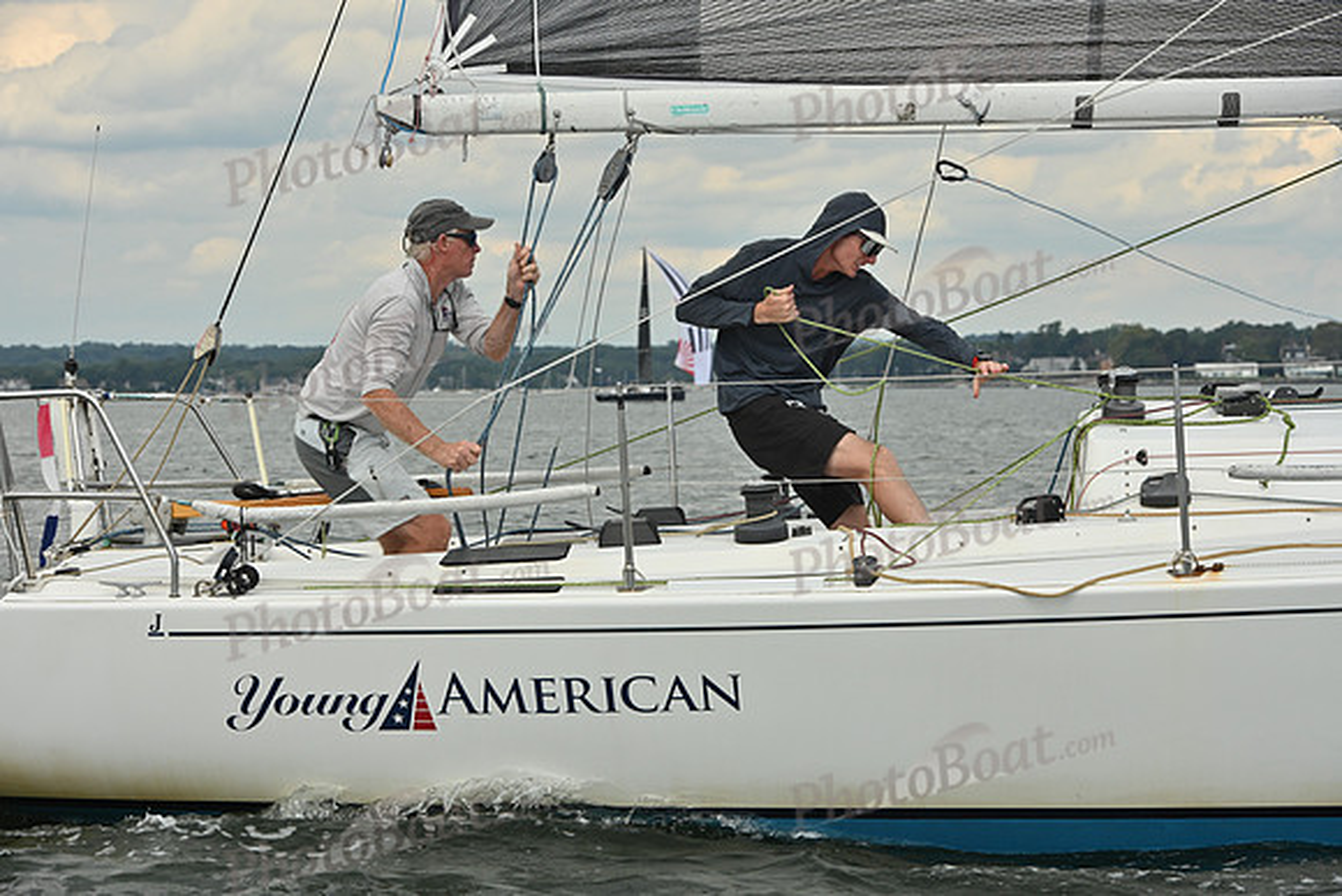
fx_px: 4661
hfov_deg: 16.4
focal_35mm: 125
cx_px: 671
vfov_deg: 11.0
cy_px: 448
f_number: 8
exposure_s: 1/1250
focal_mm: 125
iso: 320
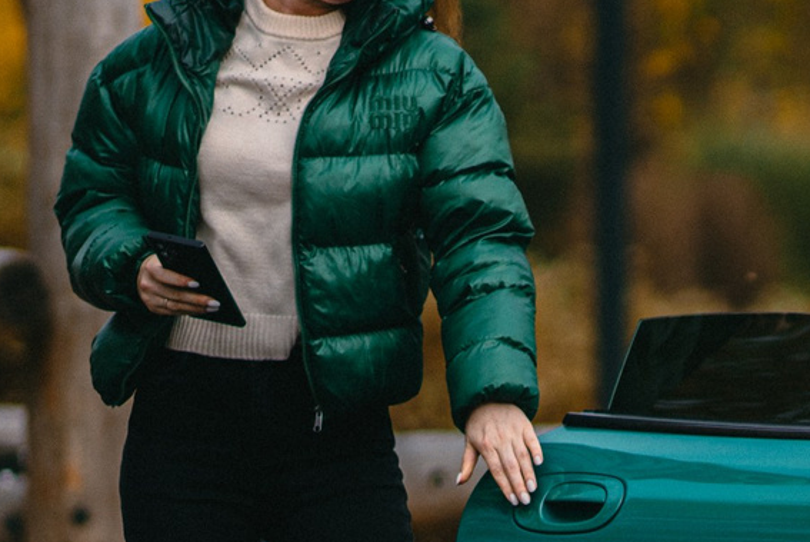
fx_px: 13713
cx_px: 1387
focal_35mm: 609
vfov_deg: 2.3
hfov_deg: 3.4
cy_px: 561
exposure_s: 1/2500
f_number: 1.8
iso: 125
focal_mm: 135
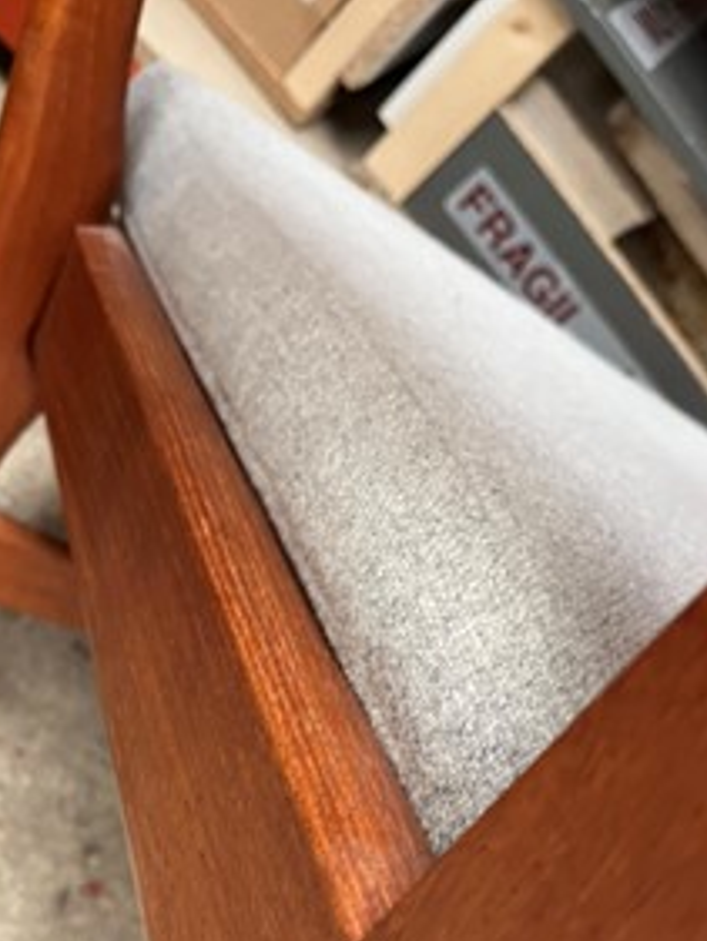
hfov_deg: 38.7
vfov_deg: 48.8
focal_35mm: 37
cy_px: 666
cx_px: 355
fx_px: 1007
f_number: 1.6
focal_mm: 5.1
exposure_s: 1/50
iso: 320
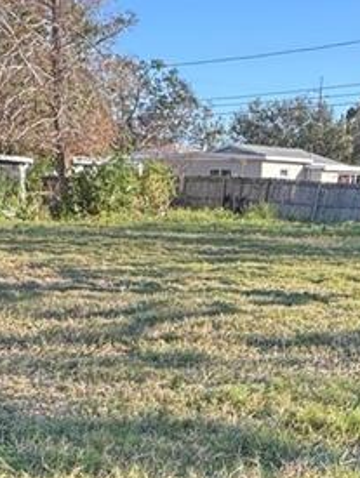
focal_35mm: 61
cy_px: 568
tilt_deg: -23.6
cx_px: 160
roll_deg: -0.8
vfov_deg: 27.9
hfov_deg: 24.1
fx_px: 844
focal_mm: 2.22
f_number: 2.2
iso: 40
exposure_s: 1/244
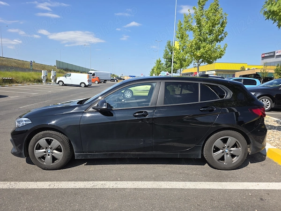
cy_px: 106
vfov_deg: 58.9
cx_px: 140
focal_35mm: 23
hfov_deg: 73.9
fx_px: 187
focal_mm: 6.3
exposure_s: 1/4766
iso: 80
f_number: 1.7
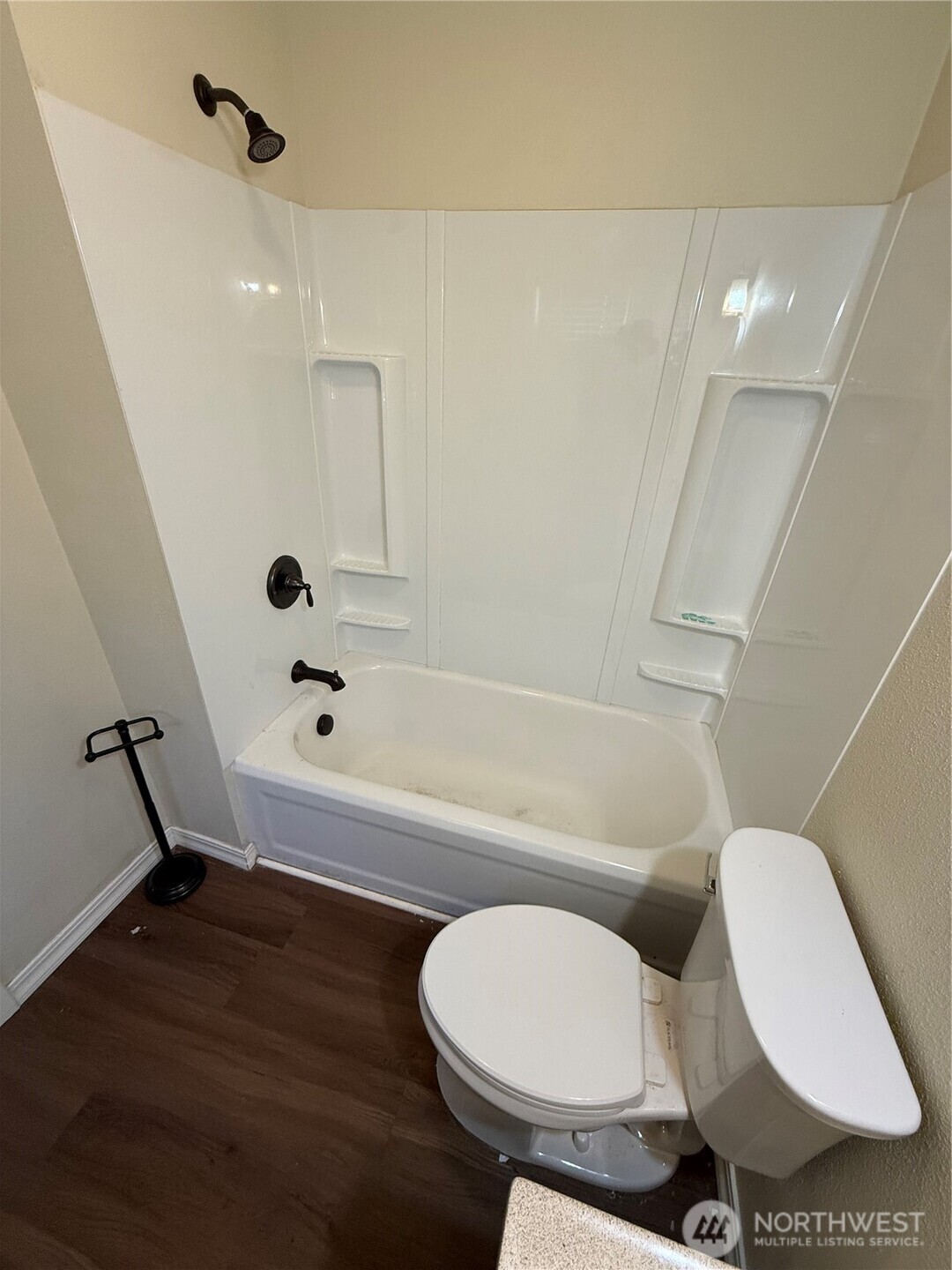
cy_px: 635
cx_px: 476
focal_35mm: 14
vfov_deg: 102.1
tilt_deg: -29.6
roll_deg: -3.1
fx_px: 513
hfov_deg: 85.7
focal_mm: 2.22
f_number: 2.2
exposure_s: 1/120
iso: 250
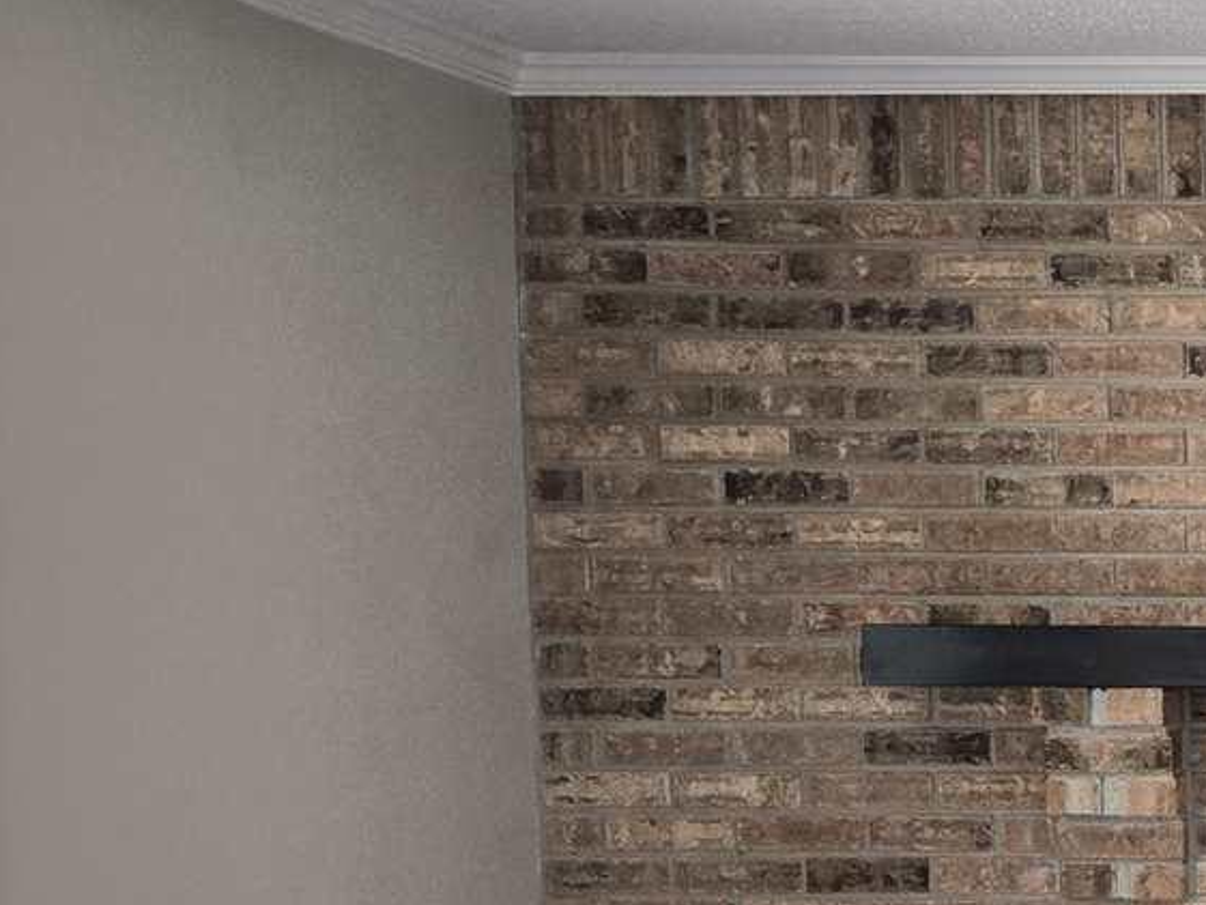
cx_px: 1715
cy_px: 823
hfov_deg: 20.5
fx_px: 2927
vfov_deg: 17.3
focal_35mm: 84
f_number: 1.8
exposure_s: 1/120
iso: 125
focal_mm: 5.4
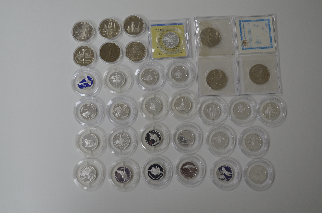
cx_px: 161
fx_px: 402
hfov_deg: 43.7
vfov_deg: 29.7
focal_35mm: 45
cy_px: 106
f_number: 5
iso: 400
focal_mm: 30
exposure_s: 1/100
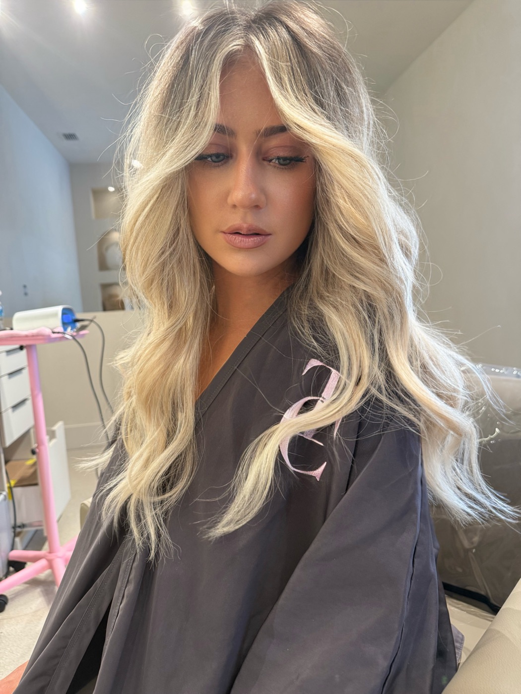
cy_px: 347
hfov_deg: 56.8
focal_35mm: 24
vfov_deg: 71.6
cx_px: 260
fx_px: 482
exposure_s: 1/119
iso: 200
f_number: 1.78
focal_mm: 6.76
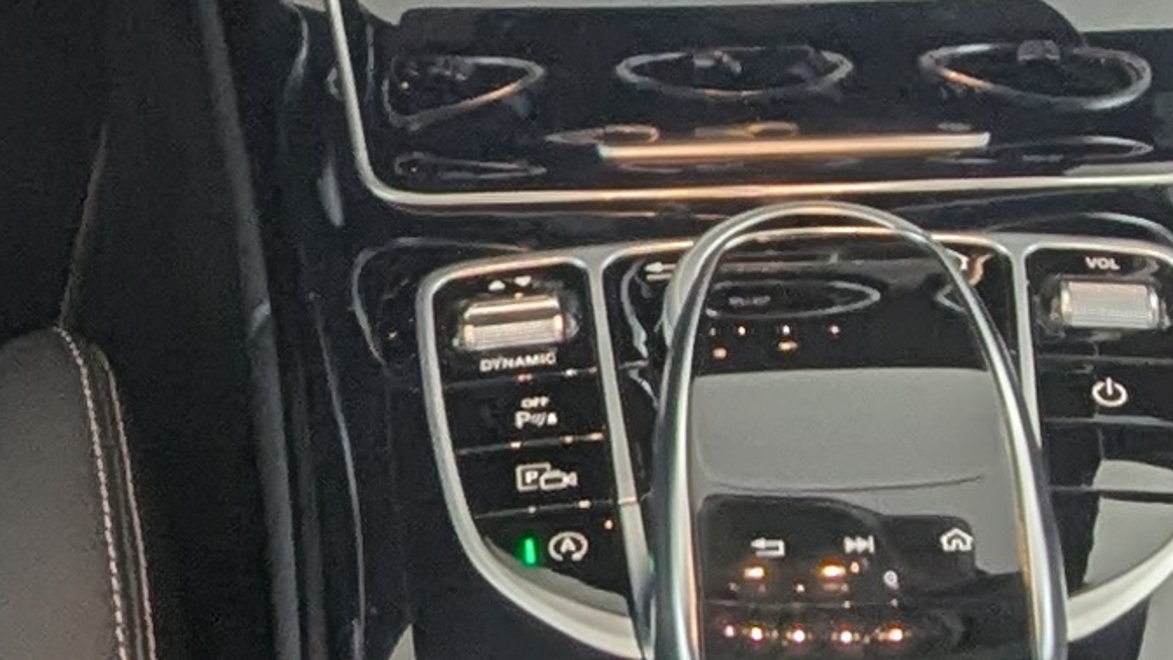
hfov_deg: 20.1
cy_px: -155
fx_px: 3297
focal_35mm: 106
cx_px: 765
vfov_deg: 11.2
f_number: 2.2
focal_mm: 2.35
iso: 66
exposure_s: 1/54
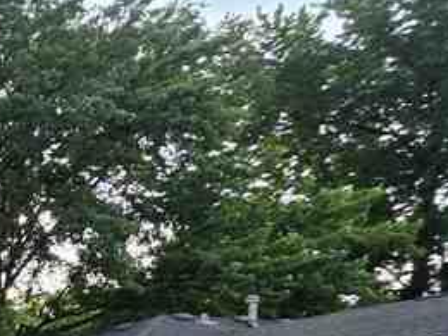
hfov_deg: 19.0
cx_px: -441
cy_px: 453
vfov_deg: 20.6
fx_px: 828
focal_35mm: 64
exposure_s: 1/255
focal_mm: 2.2
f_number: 1.9
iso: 40
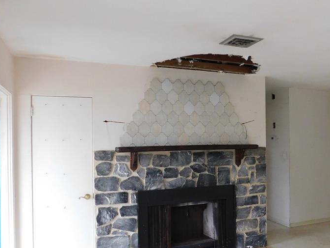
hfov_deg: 51.3
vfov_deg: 40.6
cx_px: 228
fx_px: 334
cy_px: 141
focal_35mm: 35
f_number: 3
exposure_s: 1/20
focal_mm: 4
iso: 400
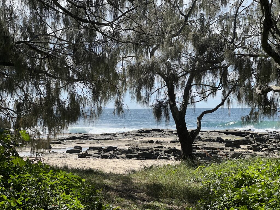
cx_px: 140
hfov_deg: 25.3
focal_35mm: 77
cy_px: 105
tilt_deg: +1.0
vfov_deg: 19.1
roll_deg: +0.7
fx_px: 623
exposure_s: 1/533
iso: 32
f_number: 2.8
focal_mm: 9
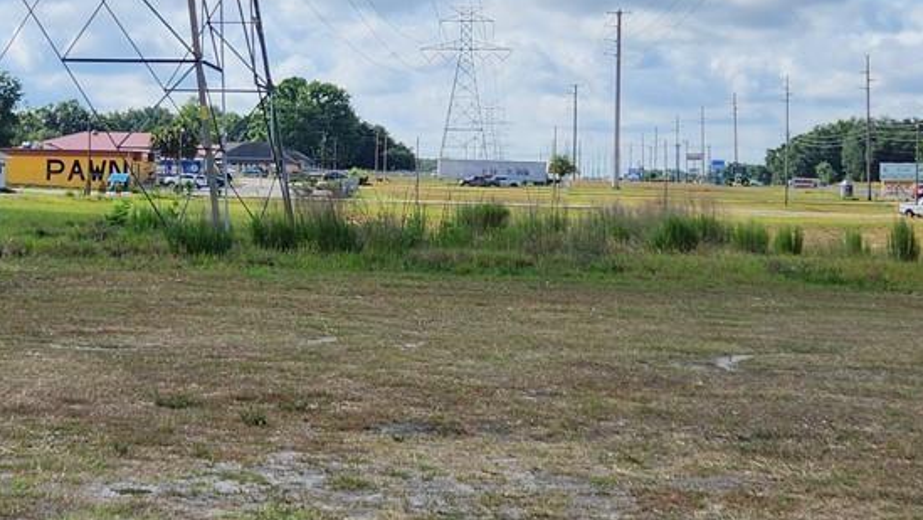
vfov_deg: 16.5
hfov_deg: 28.7
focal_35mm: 73
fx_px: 1787
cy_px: 160
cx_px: 267
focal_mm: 5.4
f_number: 1.8
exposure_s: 1/2977
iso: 20
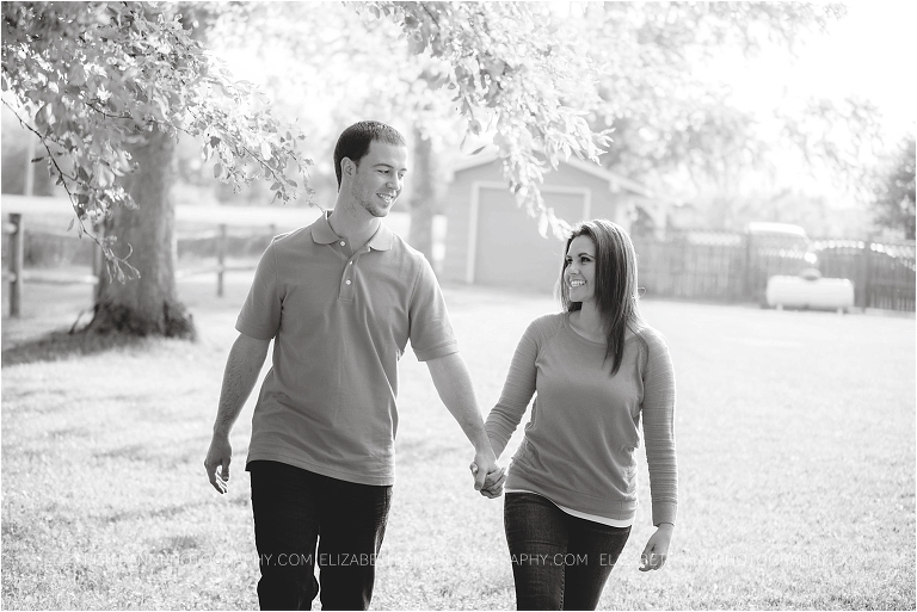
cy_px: 306
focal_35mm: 70
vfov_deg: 19.5
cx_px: 458
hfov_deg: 28.8
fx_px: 1784
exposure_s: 1/400
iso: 200
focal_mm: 70
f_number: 2.8
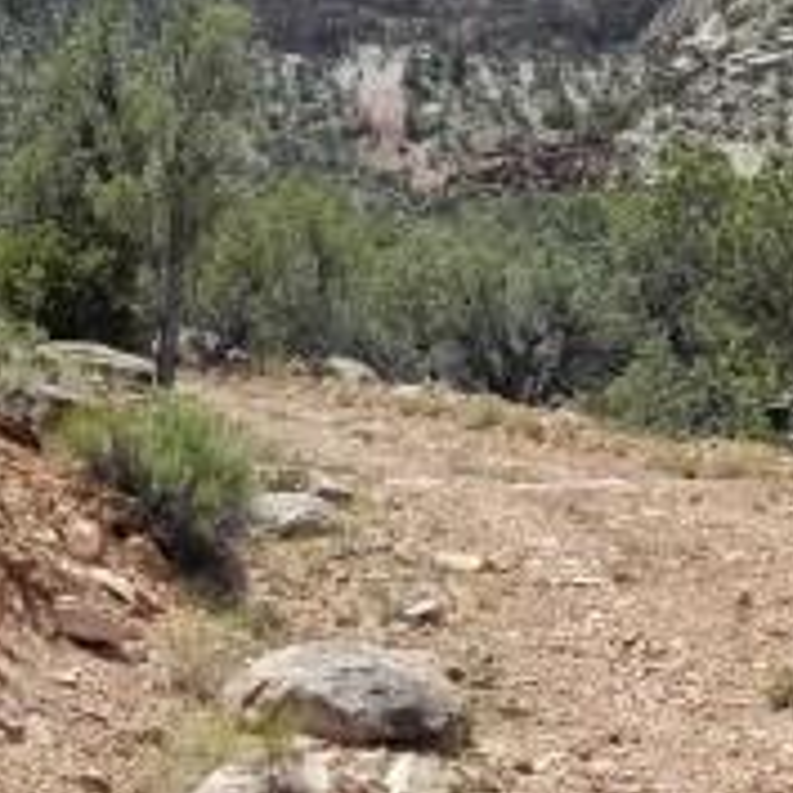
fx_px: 1918
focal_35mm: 74
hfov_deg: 23.3
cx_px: 287
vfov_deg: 23.0
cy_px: 152
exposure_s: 1/125
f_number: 10.1
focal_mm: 6.6
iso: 80
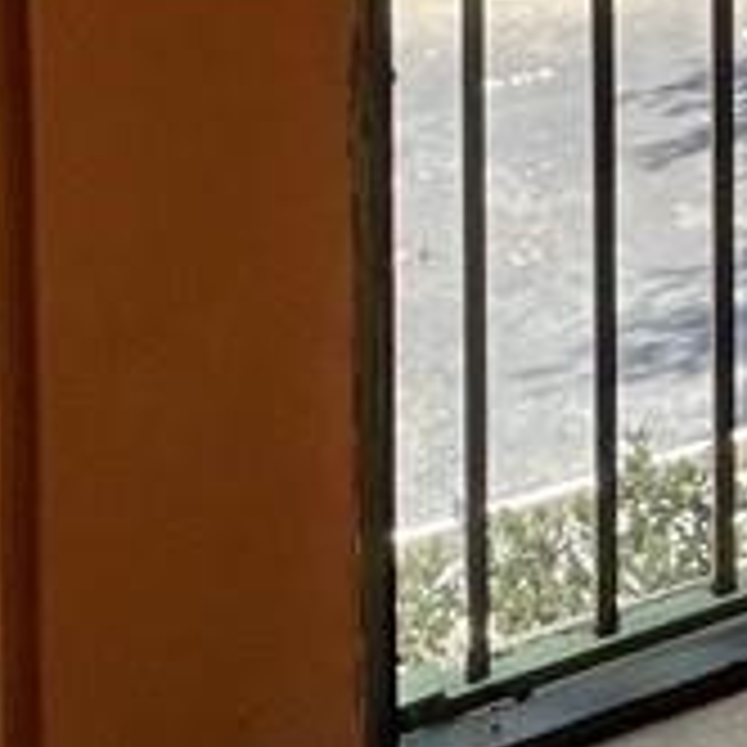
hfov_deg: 17.4
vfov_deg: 19.1
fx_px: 1733
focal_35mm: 71
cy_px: -562
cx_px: 1498
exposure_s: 1/99
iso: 40
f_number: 1.8
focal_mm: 1.57
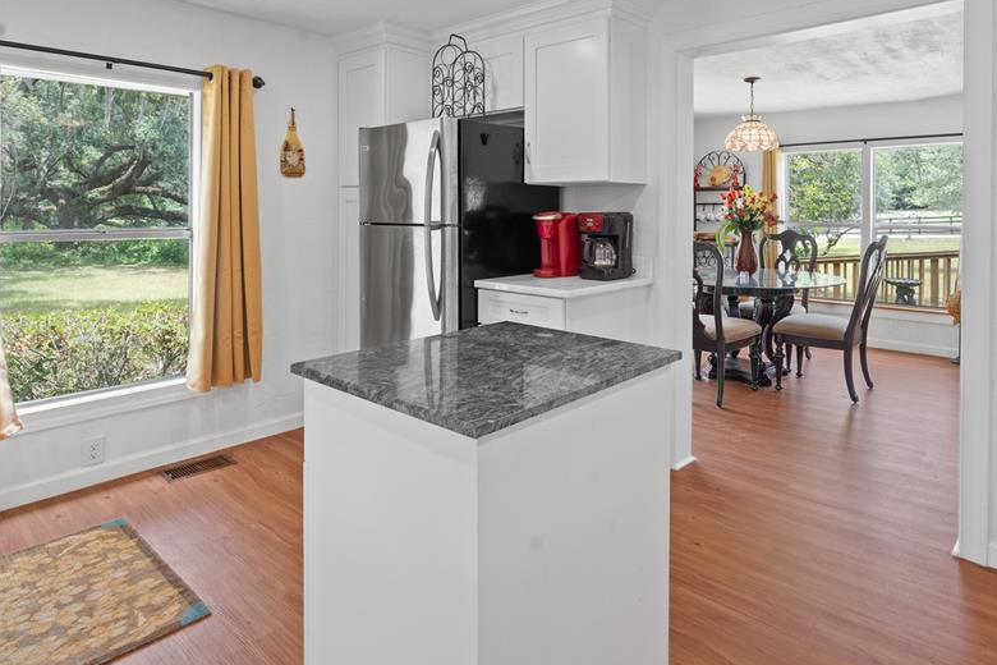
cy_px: 253
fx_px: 582
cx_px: 592
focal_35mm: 21
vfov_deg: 58.8
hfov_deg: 80.4
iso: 250
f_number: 9
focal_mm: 16
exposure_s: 1/5
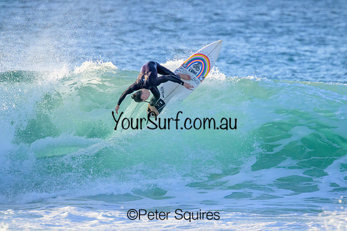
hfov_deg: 2.6
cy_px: 116
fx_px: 7713
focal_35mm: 800
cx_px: 174
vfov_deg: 1.7
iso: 3600
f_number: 11
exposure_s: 1/2000
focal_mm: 800
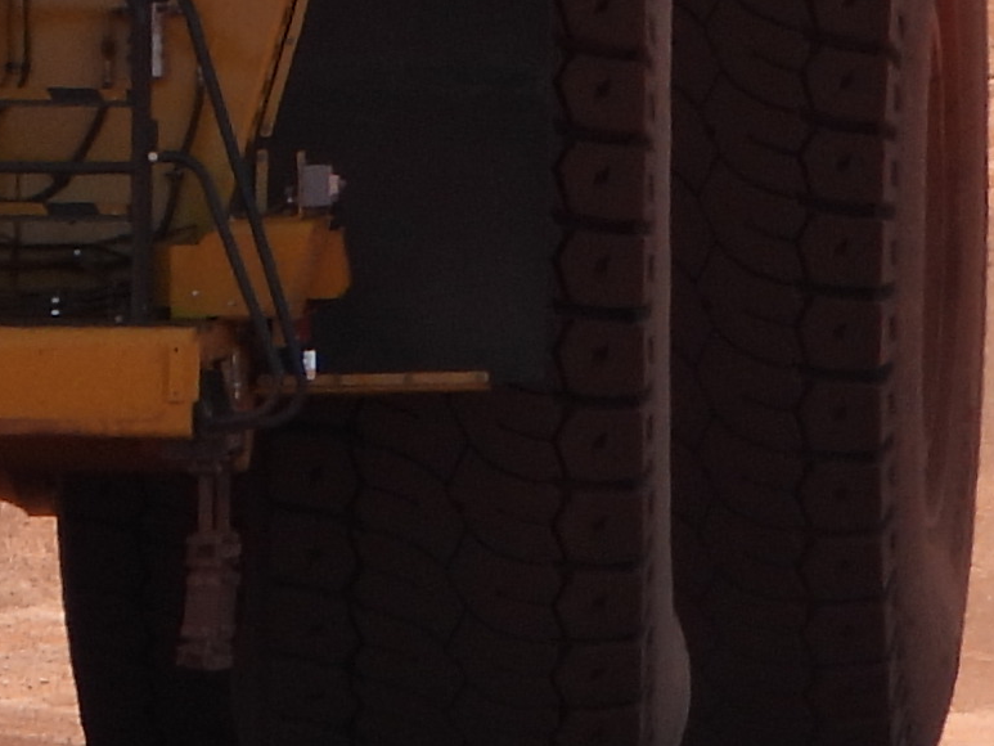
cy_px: -527
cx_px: -811
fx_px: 36818
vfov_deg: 1.2
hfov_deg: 1.5
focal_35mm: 1282
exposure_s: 1/640
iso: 100
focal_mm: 38.6
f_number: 4.5
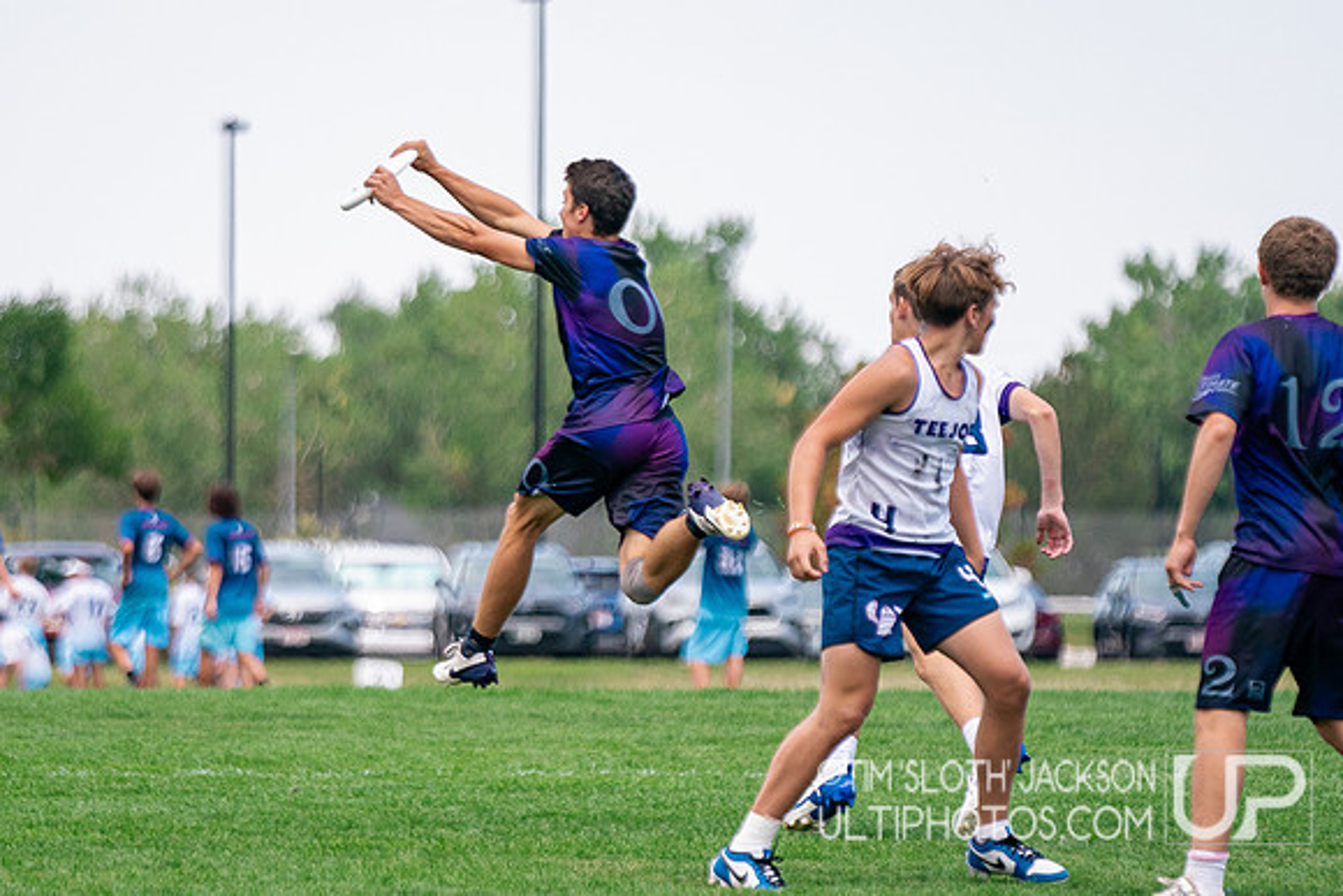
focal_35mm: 406
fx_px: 15135
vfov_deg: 3.4
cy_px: 411
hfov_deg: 5.1
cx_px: 436
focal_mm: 200
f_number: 2.8
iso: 400
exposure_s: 1/3200
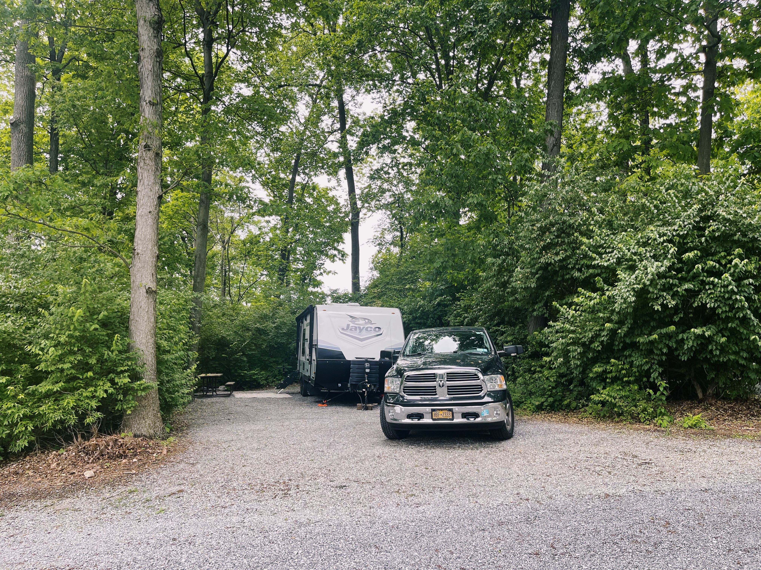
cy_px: 285
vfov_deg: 54.9
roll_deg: -2.0
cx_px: 380
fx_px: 550
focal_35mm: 25
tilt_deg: +6.1
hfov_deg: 69.4
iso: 32
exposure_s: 1/150
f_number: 1.6
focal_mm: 5.1
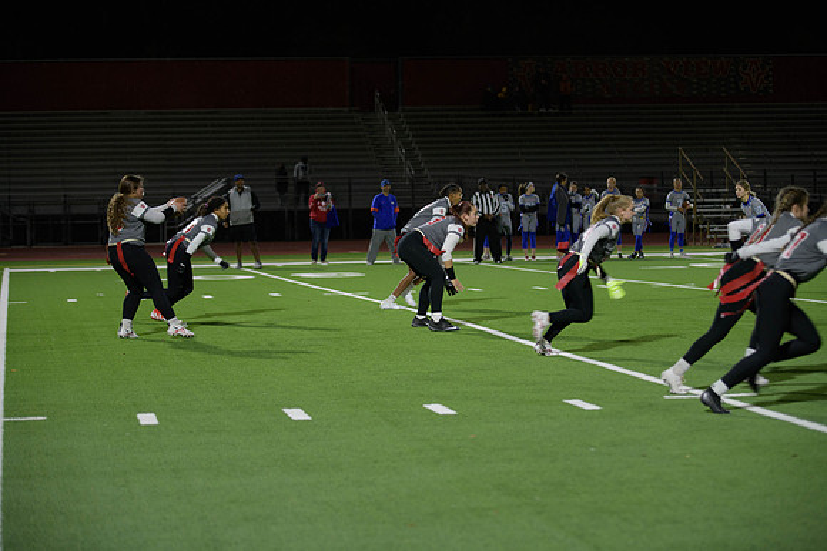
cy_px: 276
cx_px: 414
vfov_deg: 14.0
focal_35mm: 98
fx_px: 2252
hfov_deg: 20.8
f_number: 2.8
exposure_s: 1/200
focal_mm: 98
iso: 640
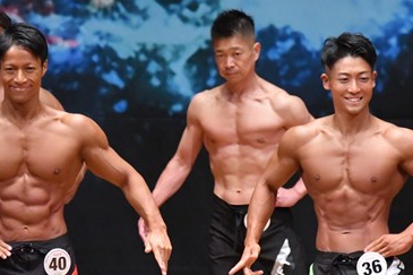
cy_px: 273
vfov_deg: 2.3
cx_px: 179
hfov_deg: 3.4
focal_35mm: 605
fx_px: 6937
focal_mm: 190
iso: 8000
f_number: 5.6
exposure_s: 1/400
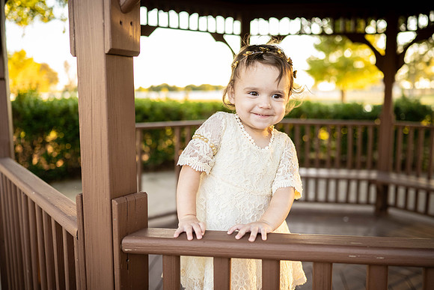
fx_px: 422
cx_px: 217
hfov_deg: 54.4
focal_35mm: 35
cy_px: 145
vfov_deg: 37.9
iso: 500
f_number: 2.2
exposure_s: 1/500
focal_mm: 35
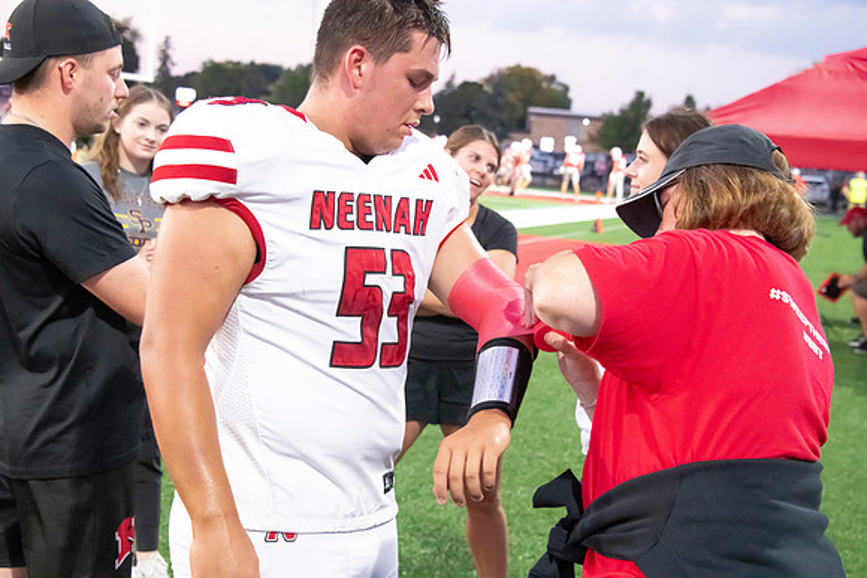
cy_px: 289
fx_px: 1638
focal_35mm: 68
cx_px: 434
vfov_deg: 20.0
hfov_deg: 29.6
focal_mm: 68
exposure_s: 1/125
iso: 10000
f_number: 7.1
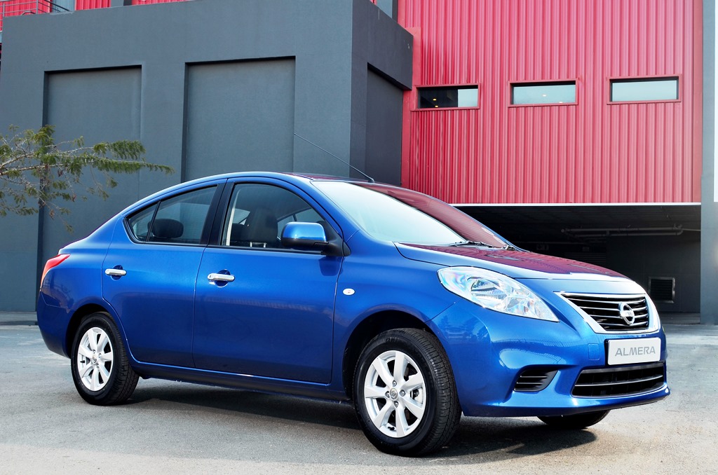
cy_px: 238
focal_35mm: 51
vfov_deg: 26.4
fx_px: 1015
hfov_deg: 39.0
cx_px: 359
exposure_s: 1/6
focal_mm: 34
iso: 100
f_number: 8
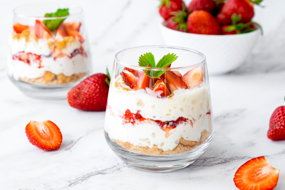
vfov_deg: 16.1
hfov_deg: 23.9
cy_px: 95
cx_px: 143
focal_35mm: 85
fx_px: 673
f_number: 5.6
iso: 640
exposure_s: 1/250
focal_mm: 50.5
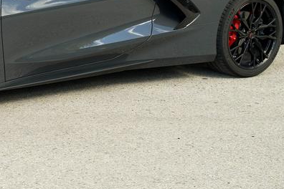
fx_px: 1017
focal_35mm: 129
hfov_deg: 15.7
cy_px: -24
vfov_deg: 10.5
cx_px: 22
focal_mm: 26.6
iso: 250
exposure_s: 1/50
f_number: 3.2
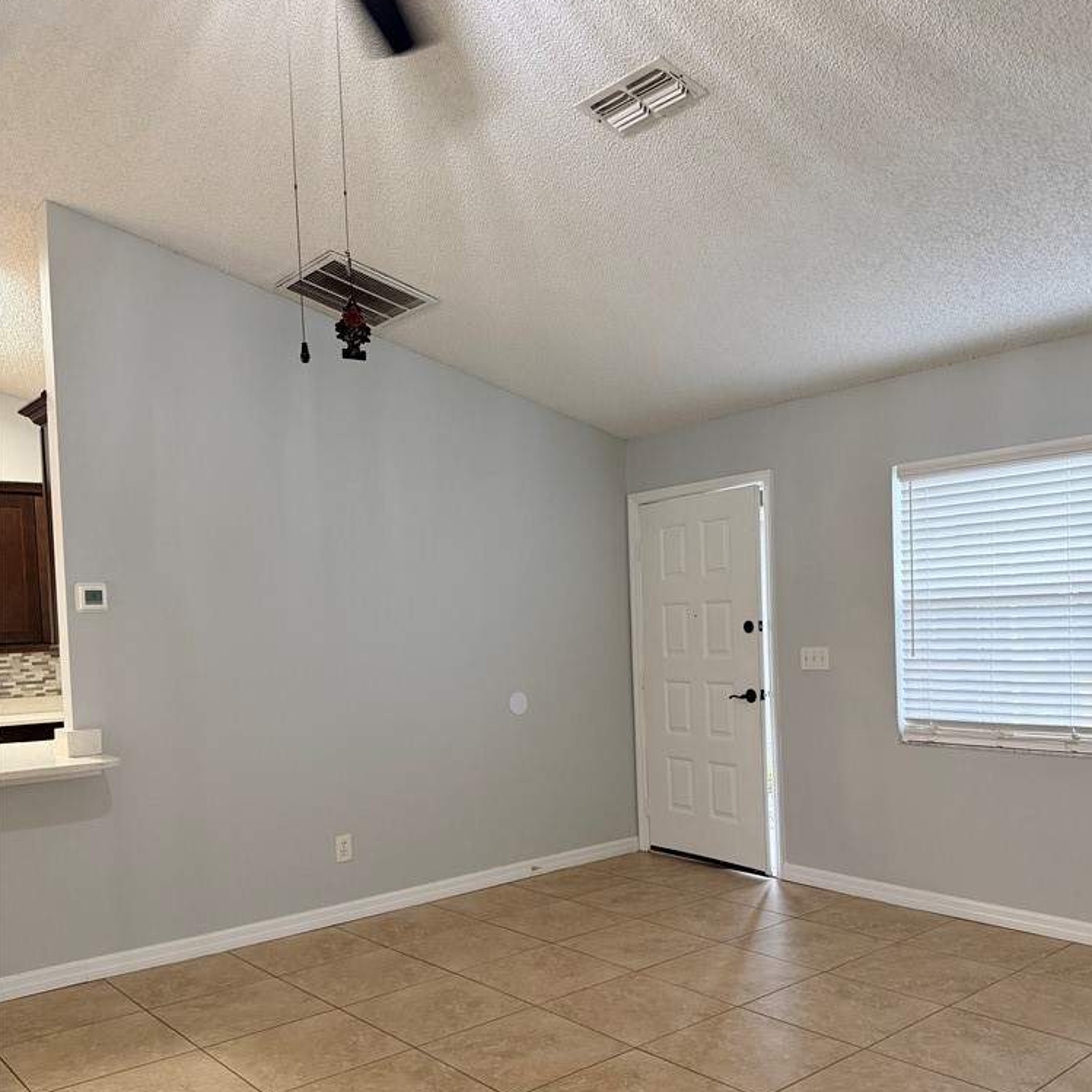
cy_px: 655
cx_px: 557
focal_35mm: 29
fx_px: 1035
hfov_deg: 55.6
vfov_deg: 55.2
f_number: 1.78
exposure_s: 1/60
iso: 250
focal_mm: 6.76
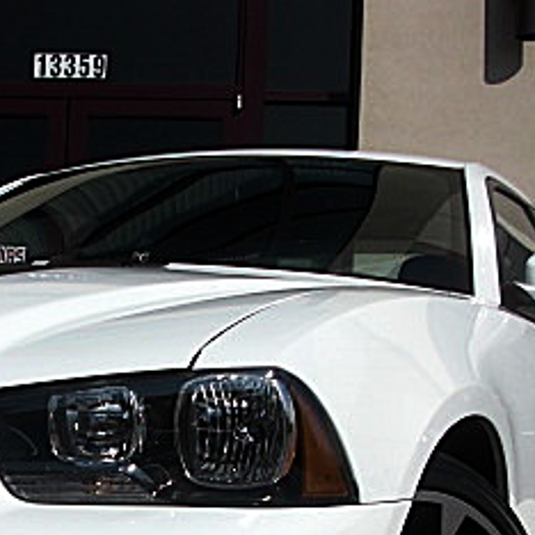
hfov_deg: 19.2
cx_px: -30
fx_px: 1521
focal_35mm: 87
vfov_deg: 19.3
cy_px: 542
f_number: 7.9
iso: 50
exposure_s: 1/250
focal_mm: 6.3
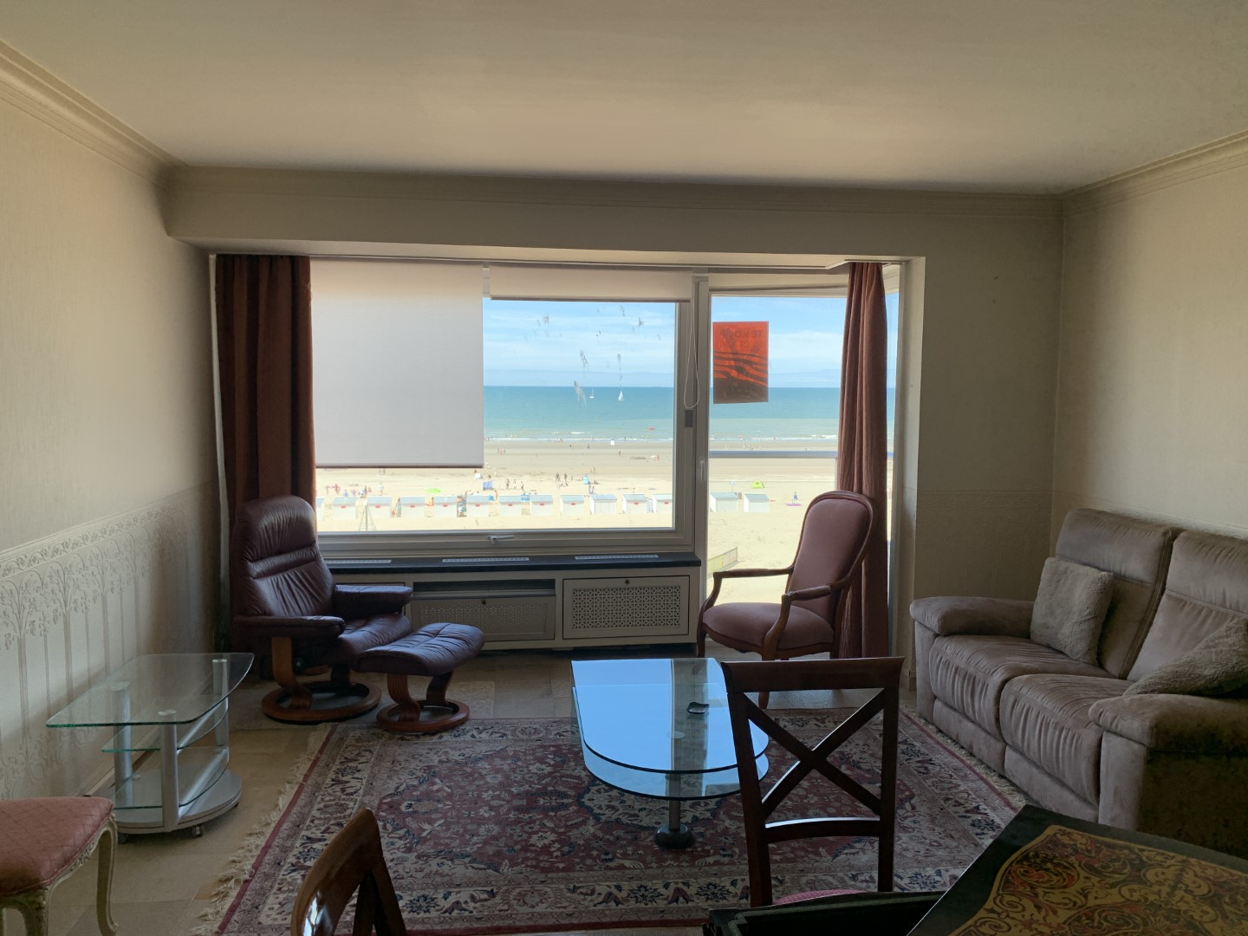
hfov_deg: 67.3
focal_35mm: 26
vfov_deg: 53.1
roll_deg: -0.5
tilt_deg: -5.1
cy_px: 468
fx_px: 937
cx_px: 624
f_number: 1.8
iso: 25
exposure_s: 1/315
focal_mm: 4.25
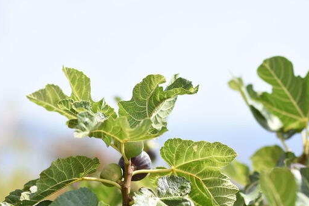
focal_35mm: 151
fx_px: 1293
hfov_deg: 13.6
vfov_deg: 9.1
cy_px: 115
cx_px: 137
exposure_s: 1/8000
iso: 250
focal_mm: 85
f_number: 1.7
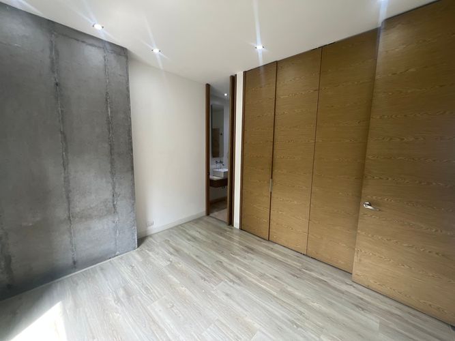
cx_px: 228
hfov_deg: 106.2
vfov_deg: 89.9
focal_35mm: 13
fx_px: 171
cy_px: 170
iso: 80
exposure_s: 1/99
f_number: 1.8
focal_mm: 1.57
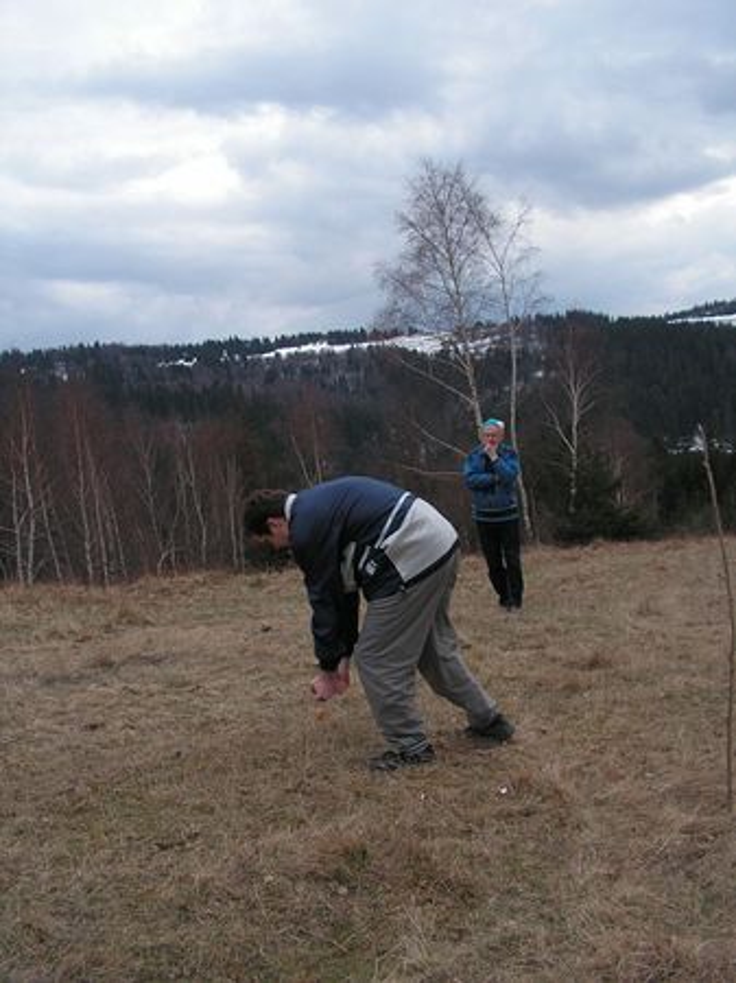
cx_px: 368
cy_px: 492
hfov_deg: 39.6
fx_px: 1022
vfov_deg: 51.4
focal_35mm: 36
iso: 50
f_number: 3.2
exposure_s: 1/200
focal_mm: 6
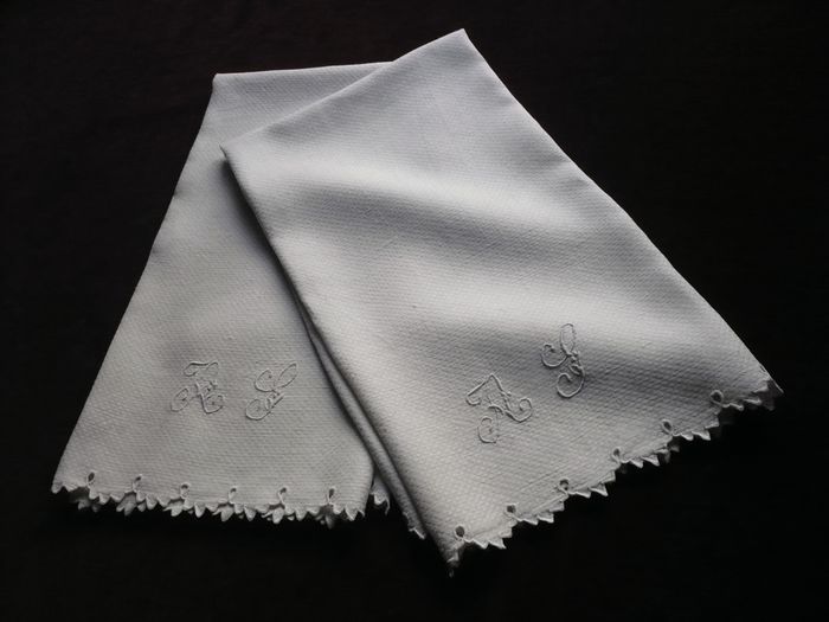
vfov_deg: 40.7
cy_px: 311
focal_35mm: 35
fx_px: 838
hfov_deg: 52.6
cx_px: 414
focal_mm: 5.8
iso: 400
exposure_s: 1/400
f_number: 2.8
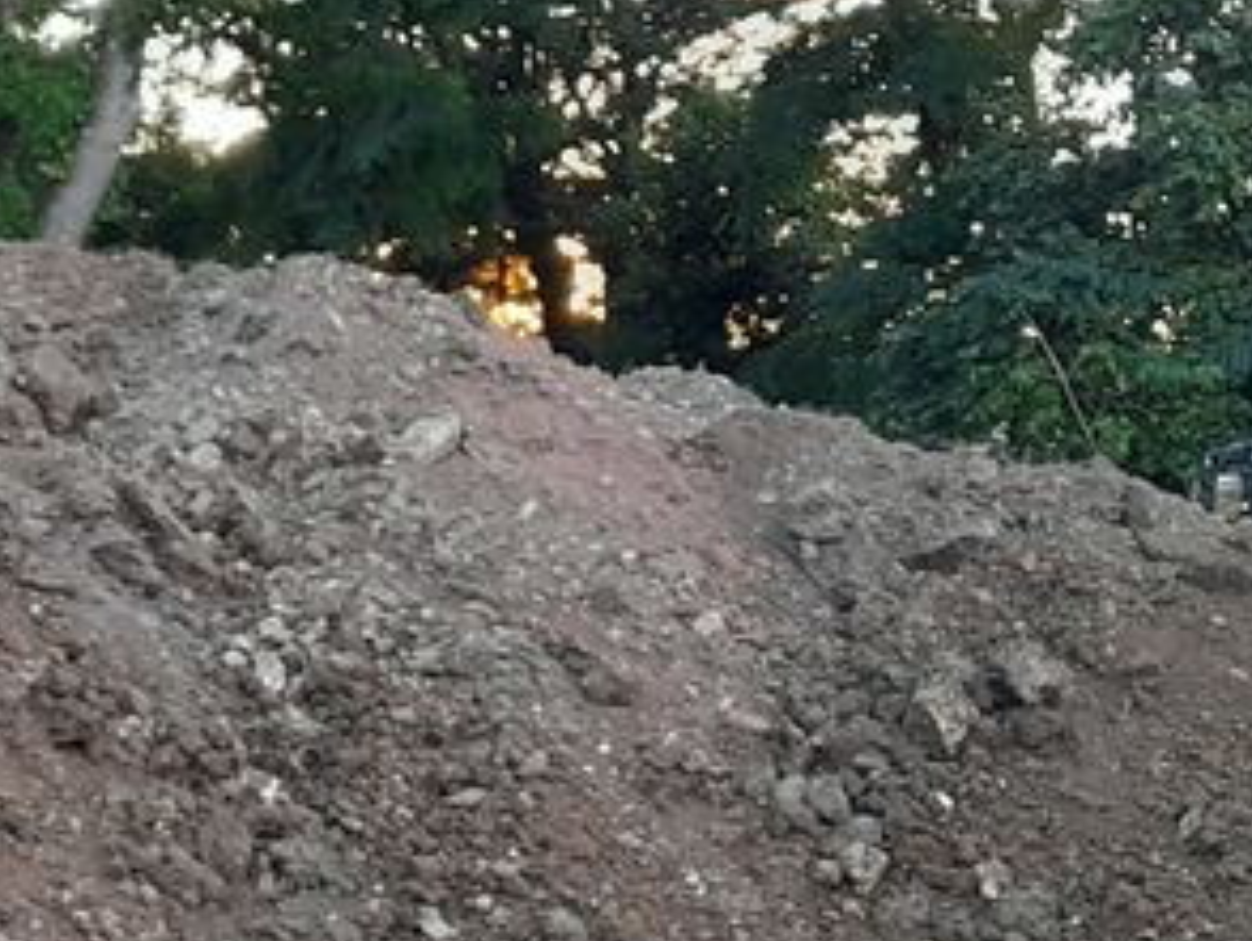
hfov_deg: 21.9
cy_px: 967
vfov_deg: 17.0
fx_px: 3077
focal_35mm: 85
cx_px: -77
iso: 80
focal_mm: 4.6
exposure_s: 1/50
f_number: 2
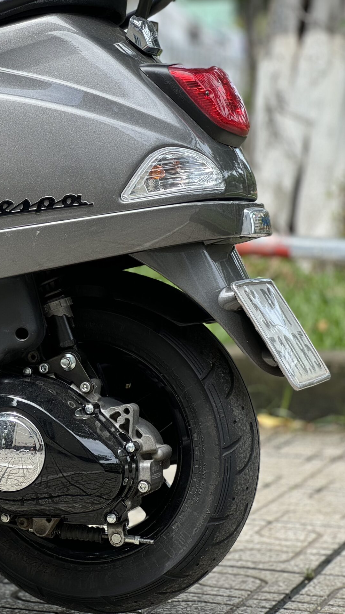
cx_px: -8
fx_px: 1821
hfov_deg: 10.7
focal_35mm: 112
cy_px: 307
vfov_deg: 19.1
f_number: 2.8
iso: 25
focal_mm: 9
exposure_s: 1/194
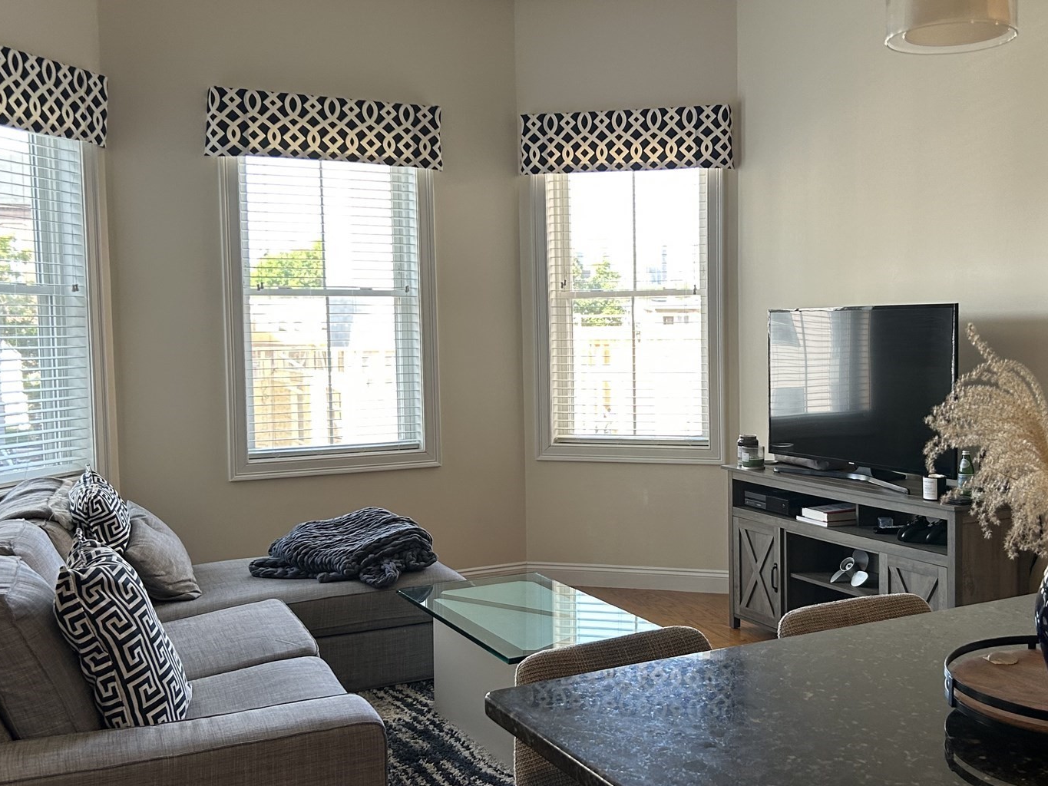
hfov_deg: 47.5
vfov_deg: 36.8
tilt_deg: -5.1
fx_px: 1181
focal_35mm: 39
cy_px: 405
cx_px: 643
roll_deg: +1.4
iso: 100
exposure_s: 1/120
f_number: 1.5
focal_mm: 5.7
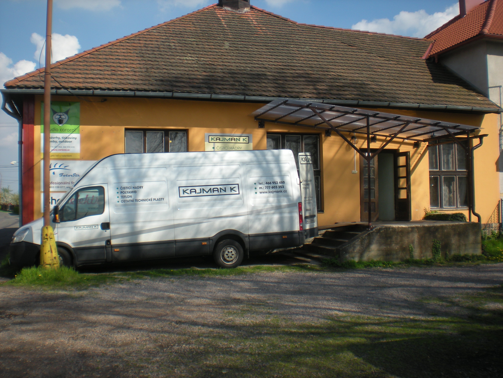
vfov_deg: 37.7
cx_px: 252
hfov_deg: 49.0
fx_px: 552
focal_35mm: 38
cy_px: 189
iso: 64
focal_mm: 6.3
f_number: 4.6
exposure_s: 1/422
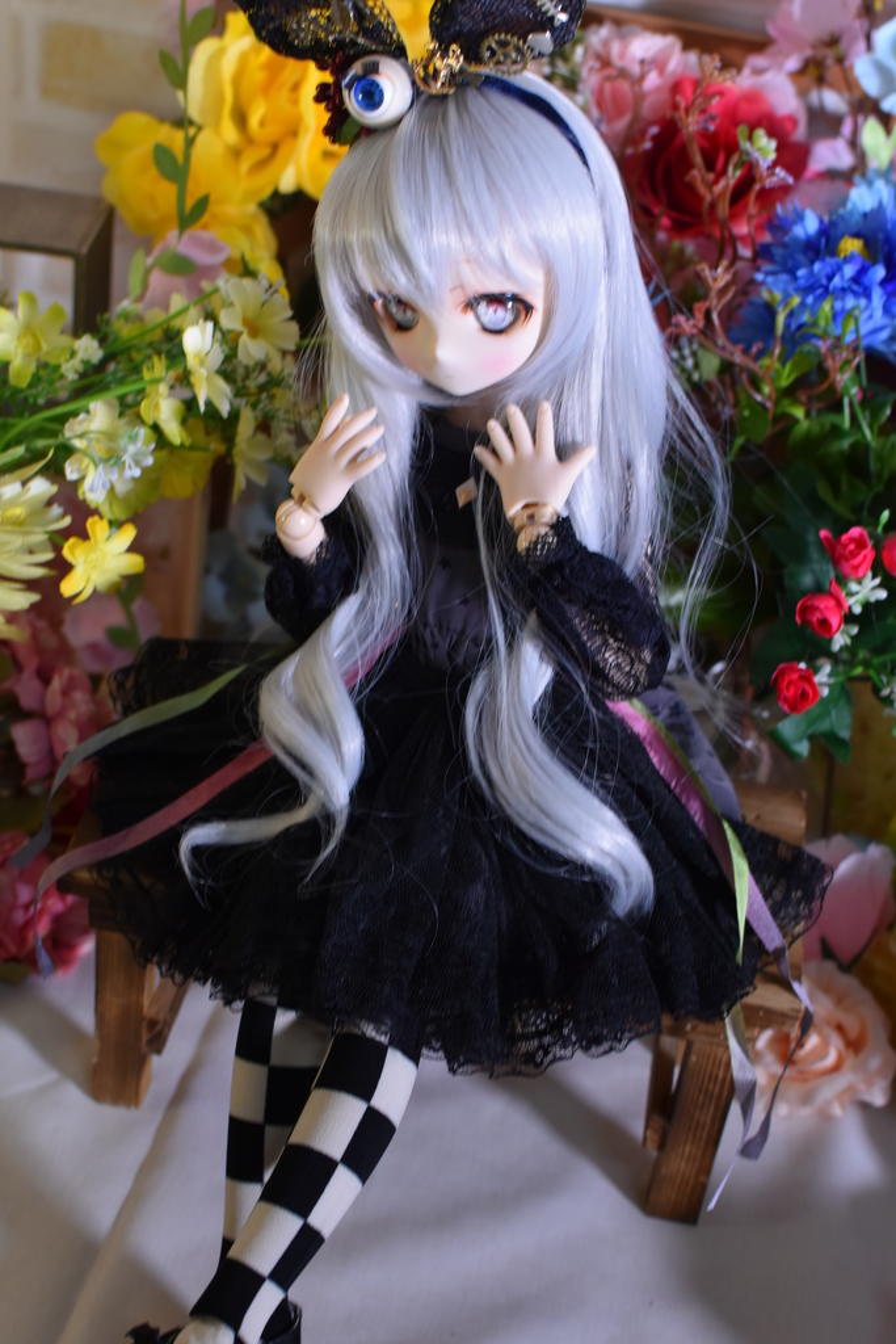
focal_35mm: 52
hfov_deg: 25.8
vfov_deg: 37.8
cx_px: 448
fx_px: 1959
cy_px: 672
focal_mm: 35
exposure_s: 1/60
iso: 400
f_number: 4
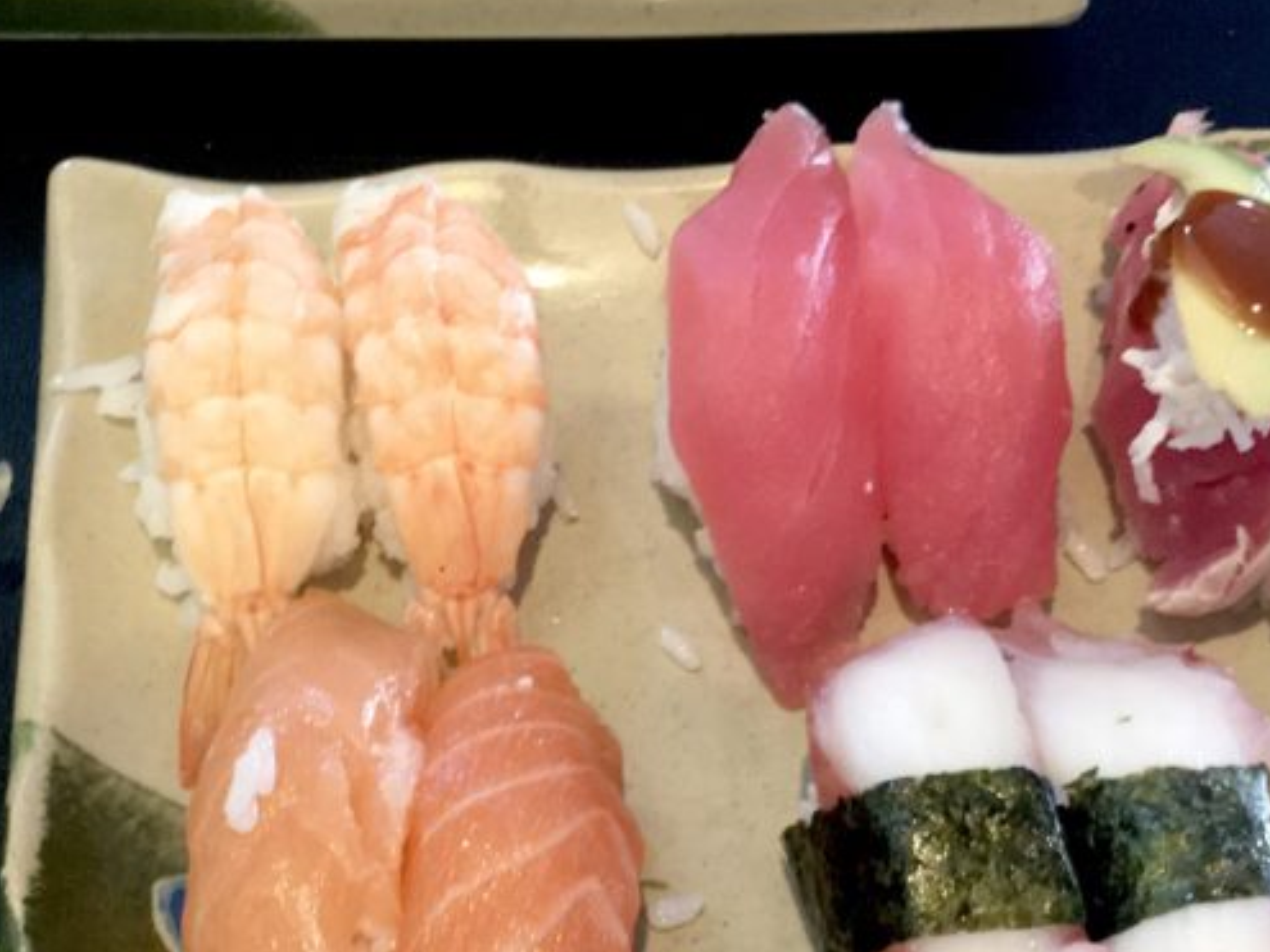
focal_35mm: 60
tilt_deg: -61.5
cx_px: 580
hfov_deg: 32.2
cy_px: 790
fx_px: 2201
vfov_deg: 24.0
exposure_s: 1/15
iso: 250
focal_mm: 4.15
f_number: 2.2
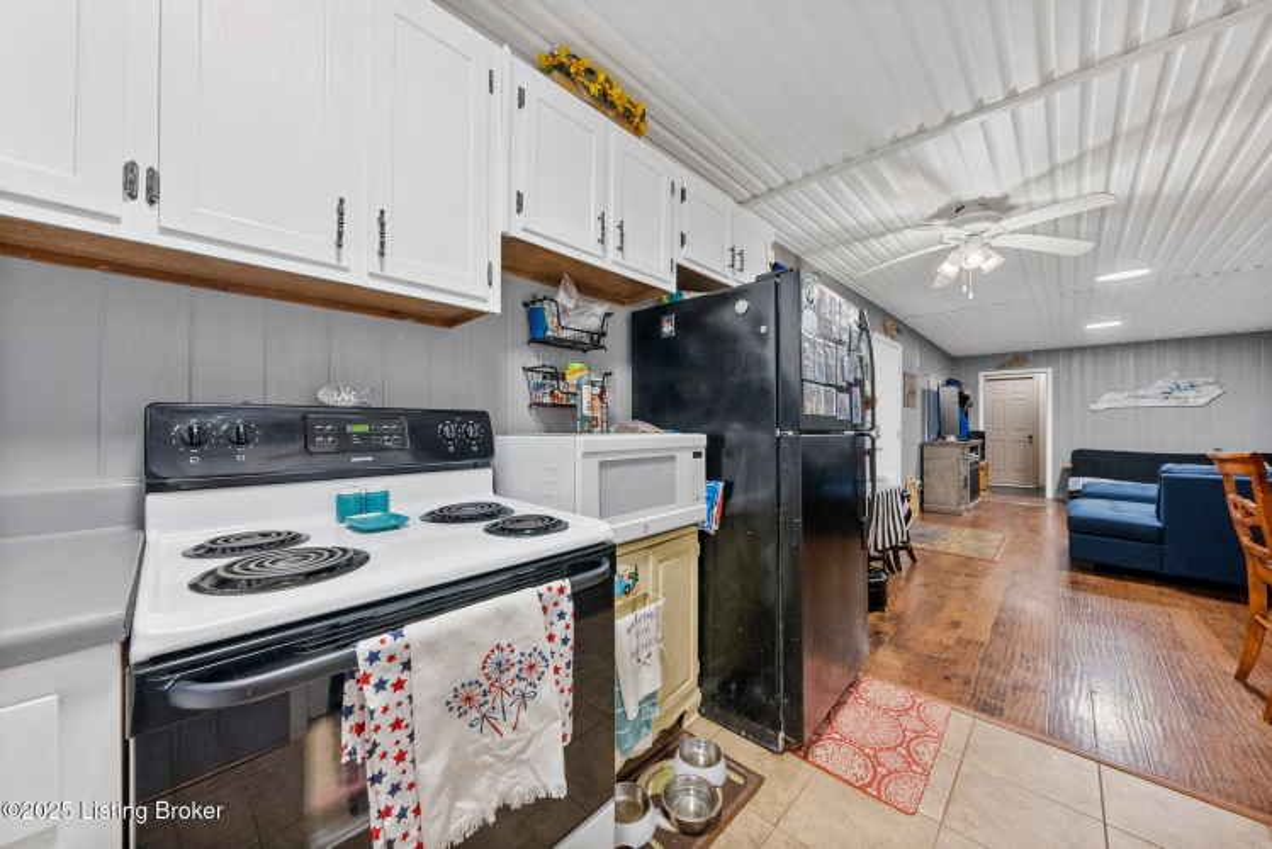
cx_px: 636
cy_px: 424
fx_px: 424
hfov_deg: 112.6
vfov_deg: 90.1
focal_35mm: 12
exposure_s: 1/4
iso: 400
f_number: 7.1
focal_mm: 12
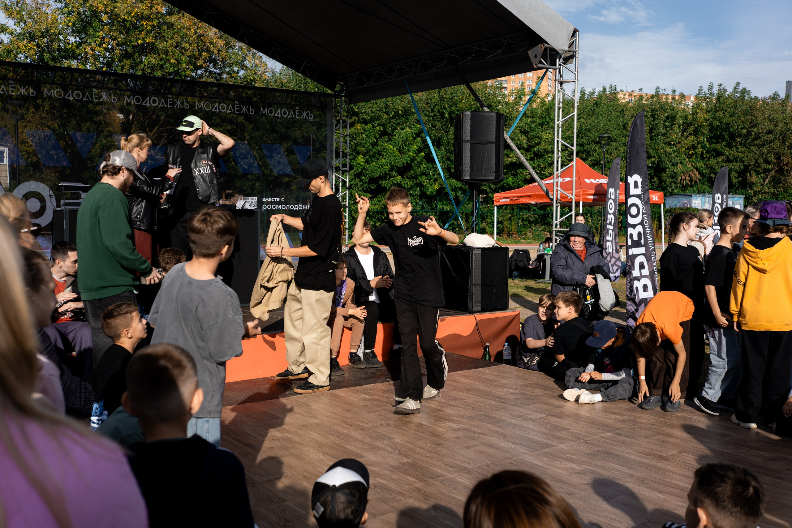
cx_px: 396
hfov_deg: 54.4
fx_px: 770
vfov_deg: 37.9
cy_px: 264
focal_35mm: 35
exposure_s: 1/1250
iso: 100
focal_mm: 35
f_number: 4
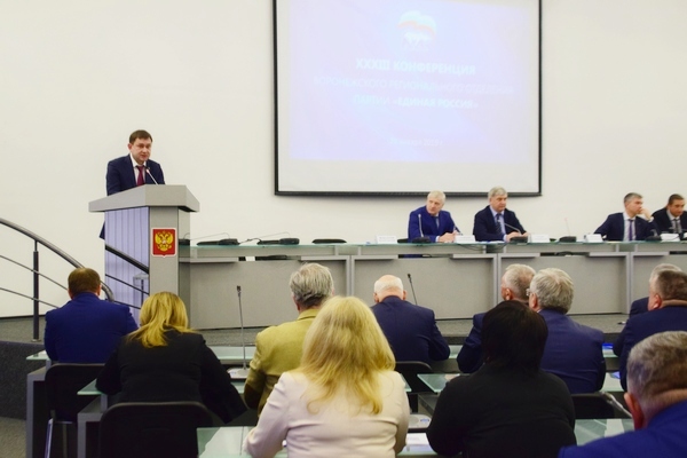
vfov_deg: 22.6
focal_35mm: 60
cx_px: 344
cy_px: 229
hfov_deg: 33.4
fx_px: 1145
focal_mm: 40
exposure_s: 1/80
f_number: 4.5
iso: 1000
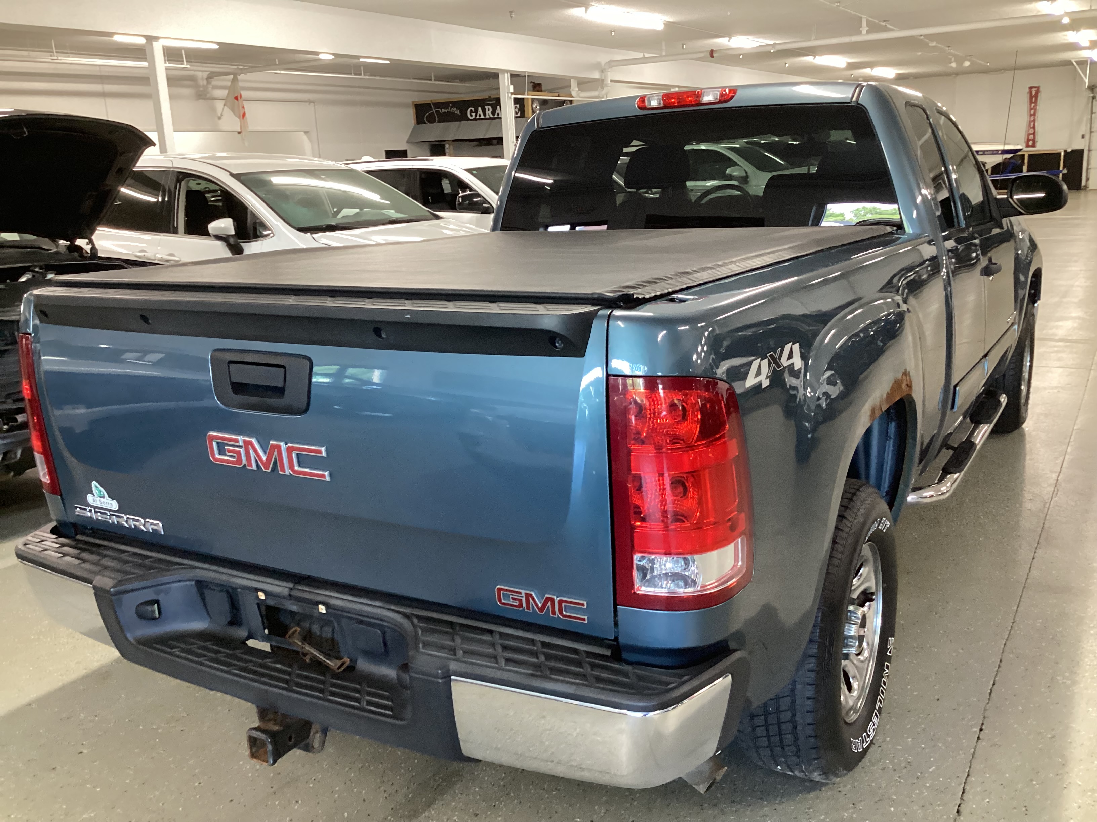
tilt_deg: -14.7
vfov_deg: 45.4
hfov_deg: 58.4
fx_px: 982
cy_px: 411
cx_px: 548
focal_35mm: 31
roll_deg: +2.1
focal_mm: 3.3
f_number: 2.4
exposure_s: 1/50
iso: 320
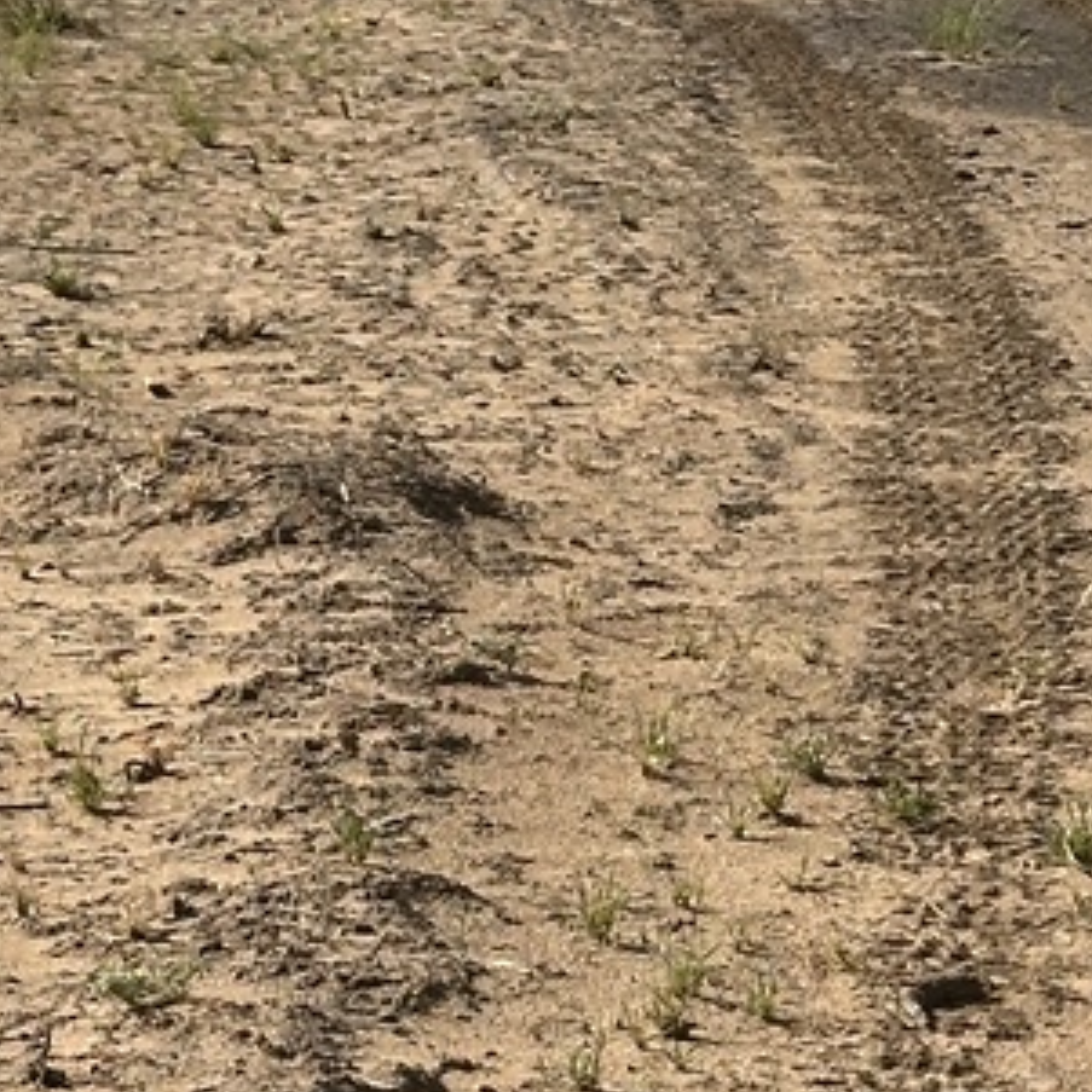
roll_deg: -1.2
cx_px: 1125
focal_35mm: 203
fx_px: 7245
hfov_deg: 8.6
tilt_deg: -5.7
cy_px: 225
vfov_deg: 8.6
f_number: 1.78
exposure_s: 1/5000
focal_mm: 6.86
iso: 64
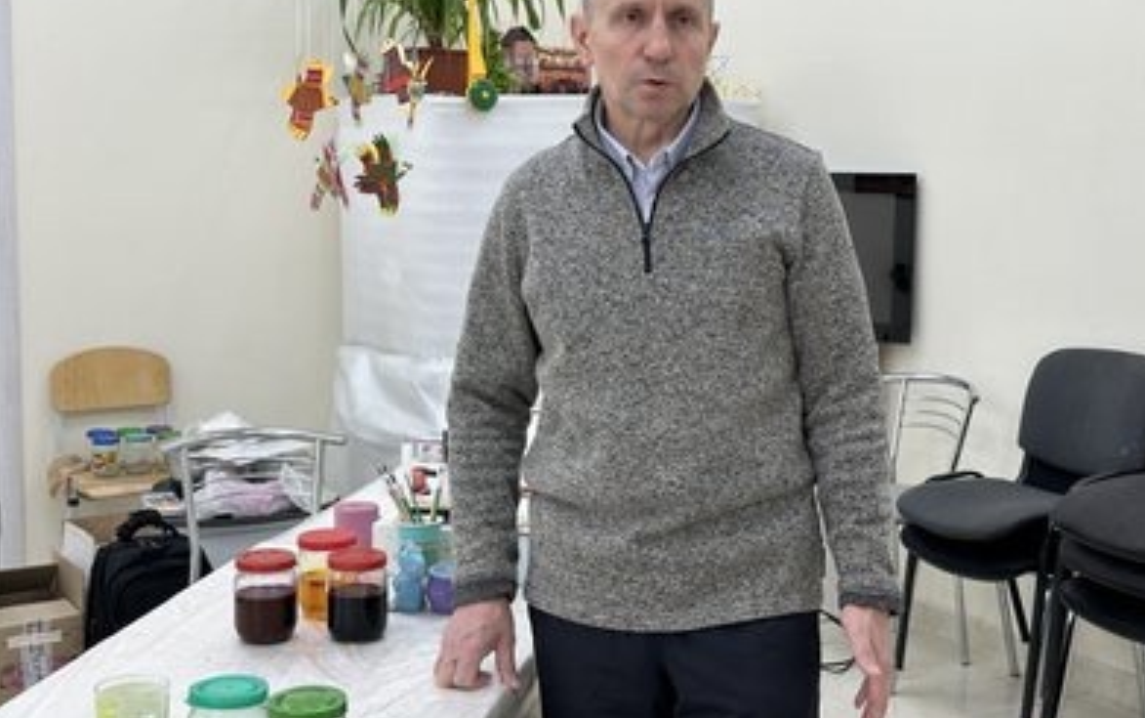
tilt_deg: -5.5
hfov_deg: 38.8
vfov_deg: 24.9
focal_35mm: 52
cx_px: 574
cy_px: 305
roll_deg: +0.2
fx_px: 1624
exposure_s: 1/127
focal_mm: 6.86
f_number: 1.78
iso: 50
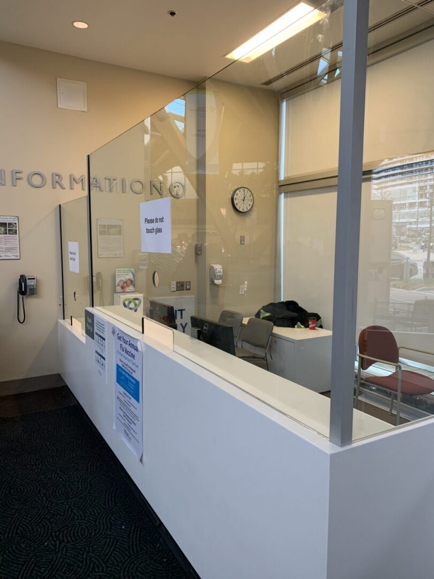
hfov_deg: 53.1
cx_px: 217
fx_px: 435
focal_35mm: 26
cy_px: 290
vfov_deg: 67.3
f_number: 1.8
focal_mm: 4.25
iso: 100
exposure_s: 1/64
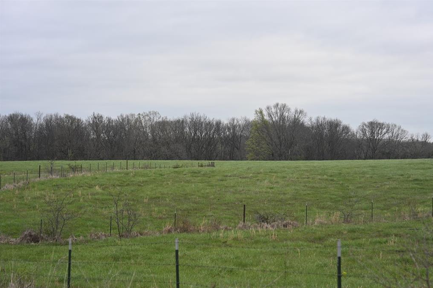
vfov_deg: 16.1
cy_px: 145
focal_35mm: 85
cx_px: 218
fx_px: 1022
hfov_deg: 23.9
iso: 200
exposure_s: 1/250
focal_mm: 84
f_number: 5
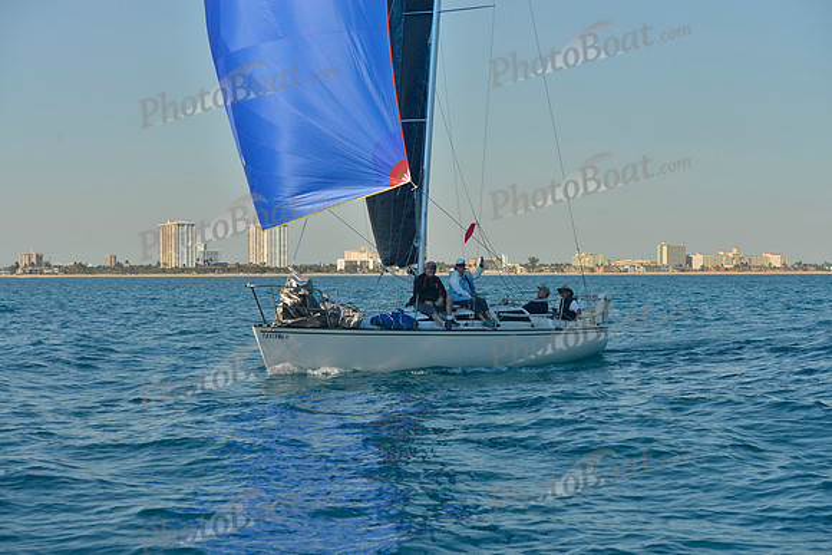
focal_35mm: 70
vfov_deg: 19.5
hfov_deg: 28.8
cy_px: 278
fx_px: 1618
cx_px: 416
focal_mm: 70
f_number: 6.3
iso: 200
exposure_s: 1/640
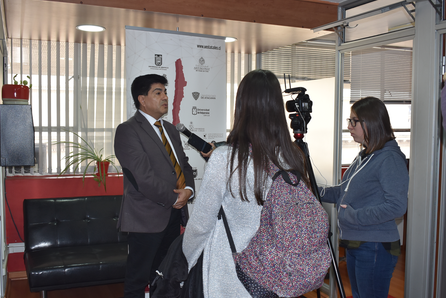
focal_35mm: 37
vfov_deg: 36.0
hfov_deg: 51.8
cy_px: 151
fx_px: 459
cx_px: 221
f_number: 5.6
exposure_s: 1/125
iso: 560
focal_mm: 24
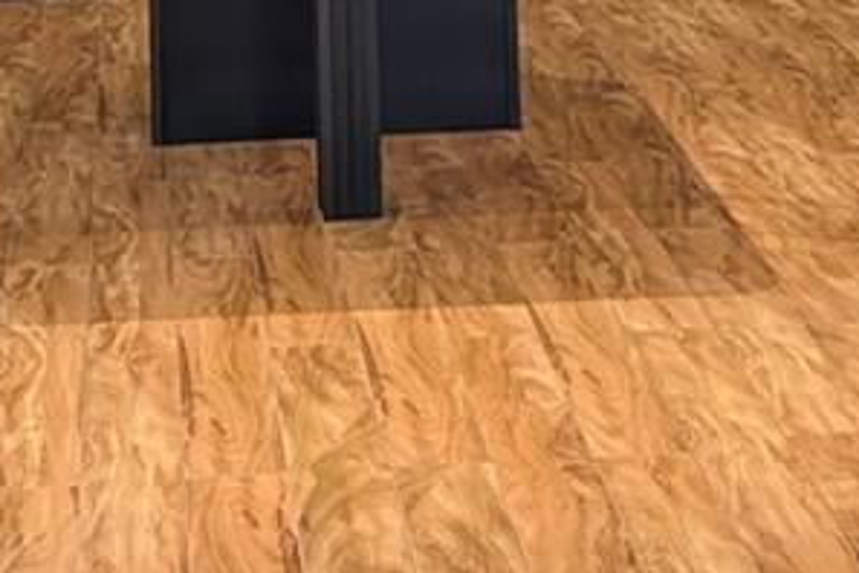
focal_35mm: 134
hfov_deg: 15.3
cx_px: 477
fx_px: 3197
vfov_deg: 9.7
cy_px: -440
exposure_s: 1/133
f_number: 1.68
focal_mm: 6.9
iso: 19
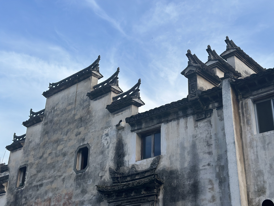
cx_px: 137
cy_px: 103
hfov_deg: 39.7
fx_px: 380
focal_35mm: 48
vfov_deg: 30.3
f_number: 1.78
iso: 80
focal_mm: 6.86
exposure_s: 1/1453
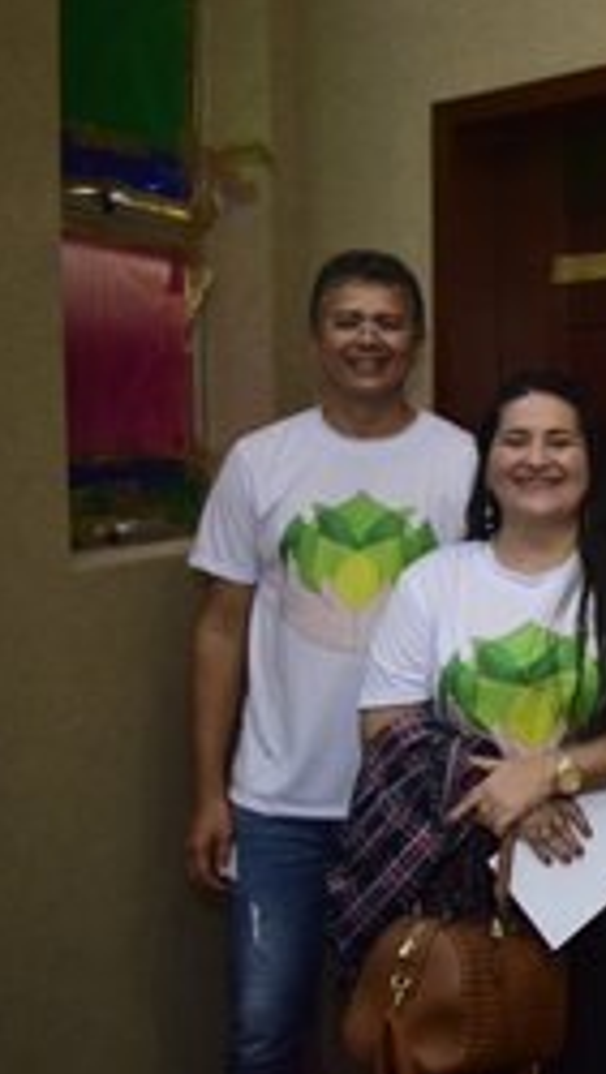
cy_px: 533
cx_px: 817
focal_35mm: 49
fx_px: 1397
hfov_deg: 21.7
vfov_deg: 42.1
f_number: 3.8
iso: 2500
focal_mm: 20
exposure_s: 1/160
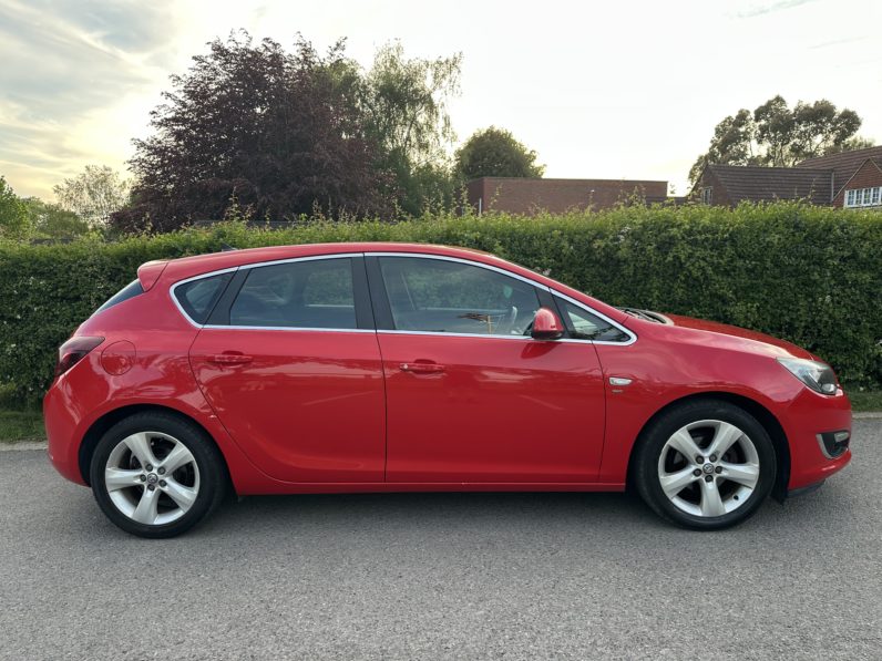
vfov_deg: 56.8
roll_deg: -0.1
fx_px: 612
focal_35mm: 24
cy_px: 330
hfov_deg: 71.6
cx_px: 441
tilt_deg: -7.1
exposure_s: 1/386
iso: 80
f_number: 1.78
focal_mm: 6.86
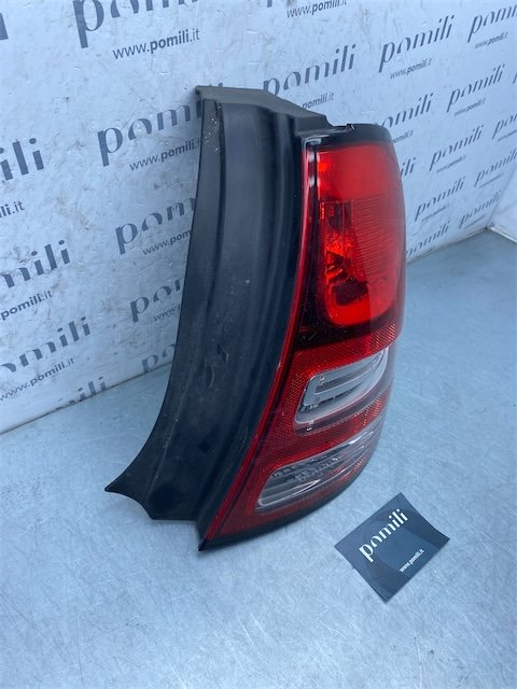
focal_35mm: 26
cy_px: 344
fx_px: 518
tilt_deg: -39.8
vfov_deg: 67.3
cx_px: 258
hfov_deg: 53.1
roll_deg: -13.6
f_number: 1.8
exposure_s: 1/698
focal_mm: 4.25
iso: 32
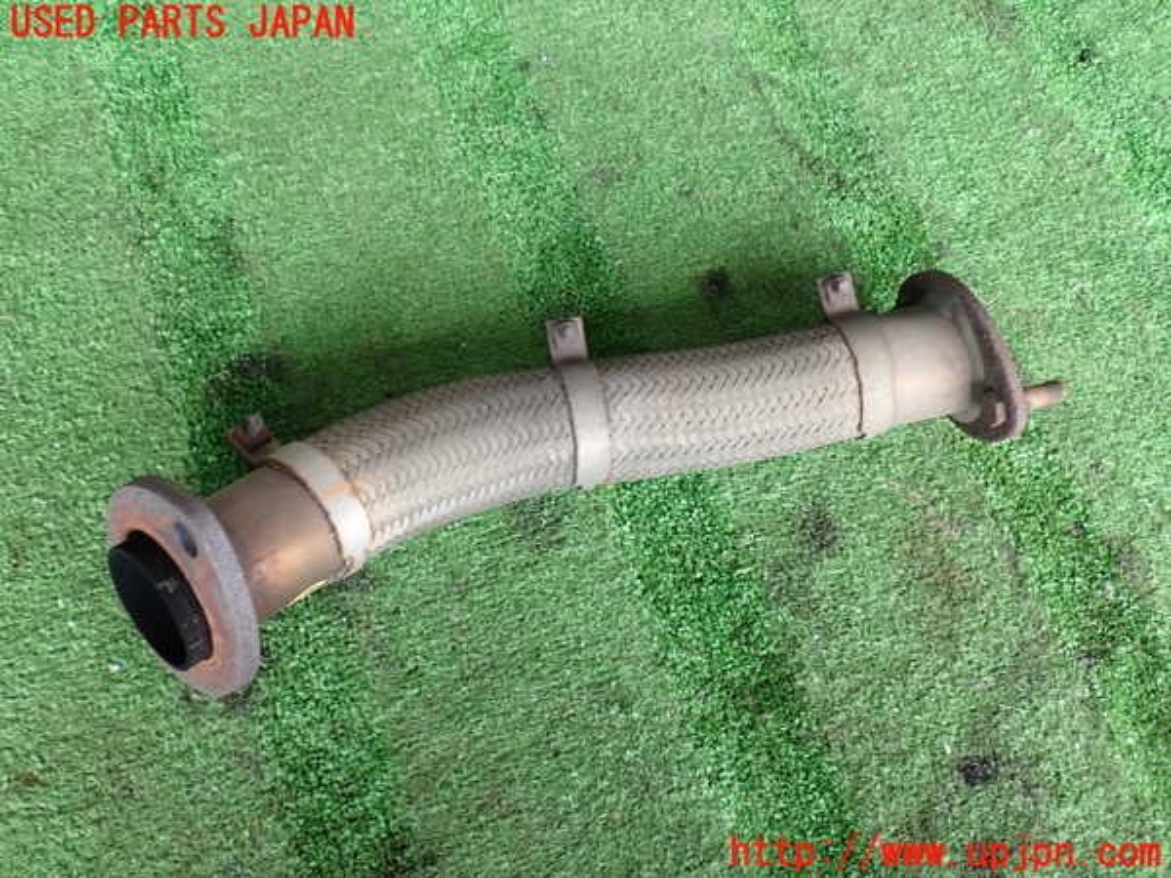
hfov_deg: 51.4
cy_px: 439
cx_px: 586
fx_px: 1218
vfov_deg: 39.7
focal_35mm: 36
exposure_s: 1/80
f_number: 2.5
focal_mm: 6.37
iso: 100
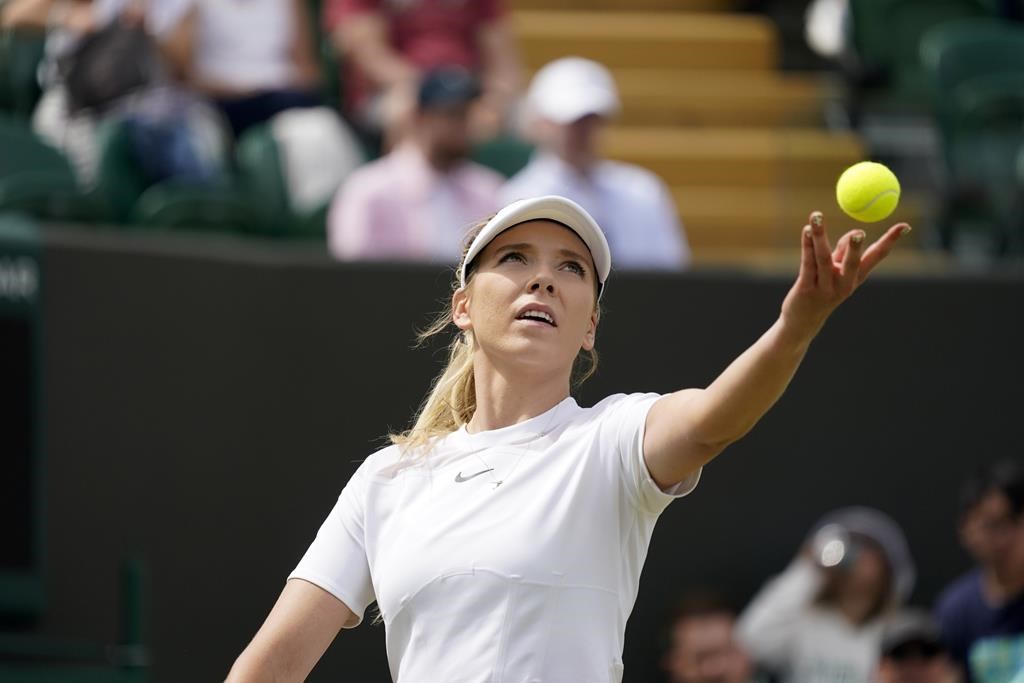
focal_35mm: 397
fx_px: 11293
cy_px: 342
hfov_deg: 5.2
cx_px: 512
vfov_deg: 3.5
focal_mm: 397
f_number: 5.6
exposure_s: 1/5000
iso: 1000
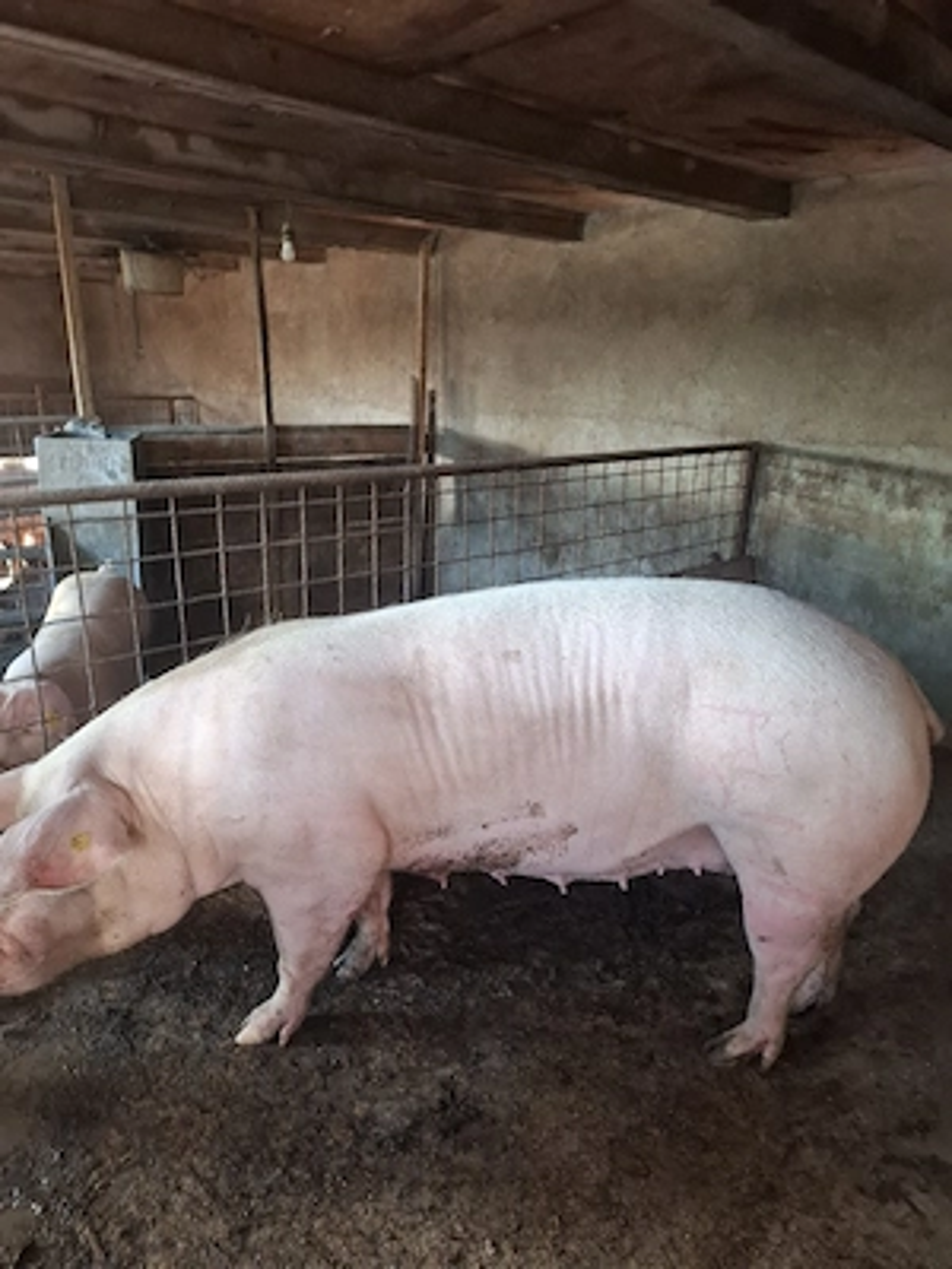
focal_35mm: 23
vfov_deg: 73.9
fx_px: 843
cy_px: 634
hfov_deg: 58.9
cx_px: 476
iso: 250
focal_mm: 5.54
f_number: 1.8
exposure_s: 1/33
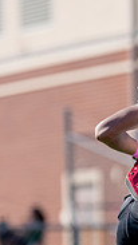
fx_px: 3661
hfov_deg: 2.2
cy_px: 240
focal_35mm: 563
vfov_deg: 3.8
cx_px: 263
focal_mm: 129
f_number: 2.8
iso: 320
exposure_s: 1/6400
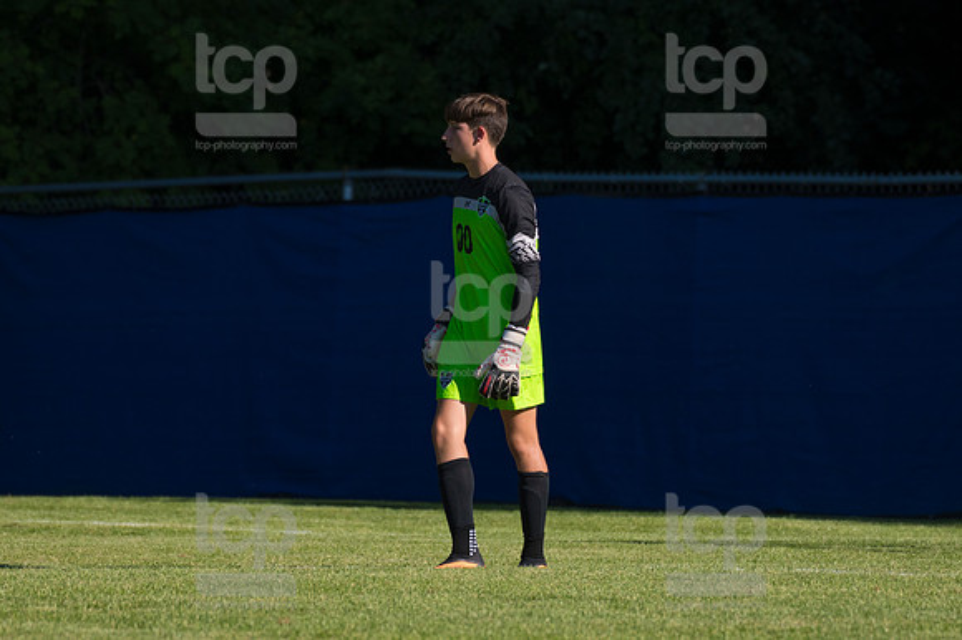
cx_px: 481
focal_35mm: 510
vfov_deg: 2.7
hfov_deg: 4.0
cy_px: 320
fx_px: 13620
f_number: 5.6
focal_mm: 340
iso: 320
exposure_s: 1/2000
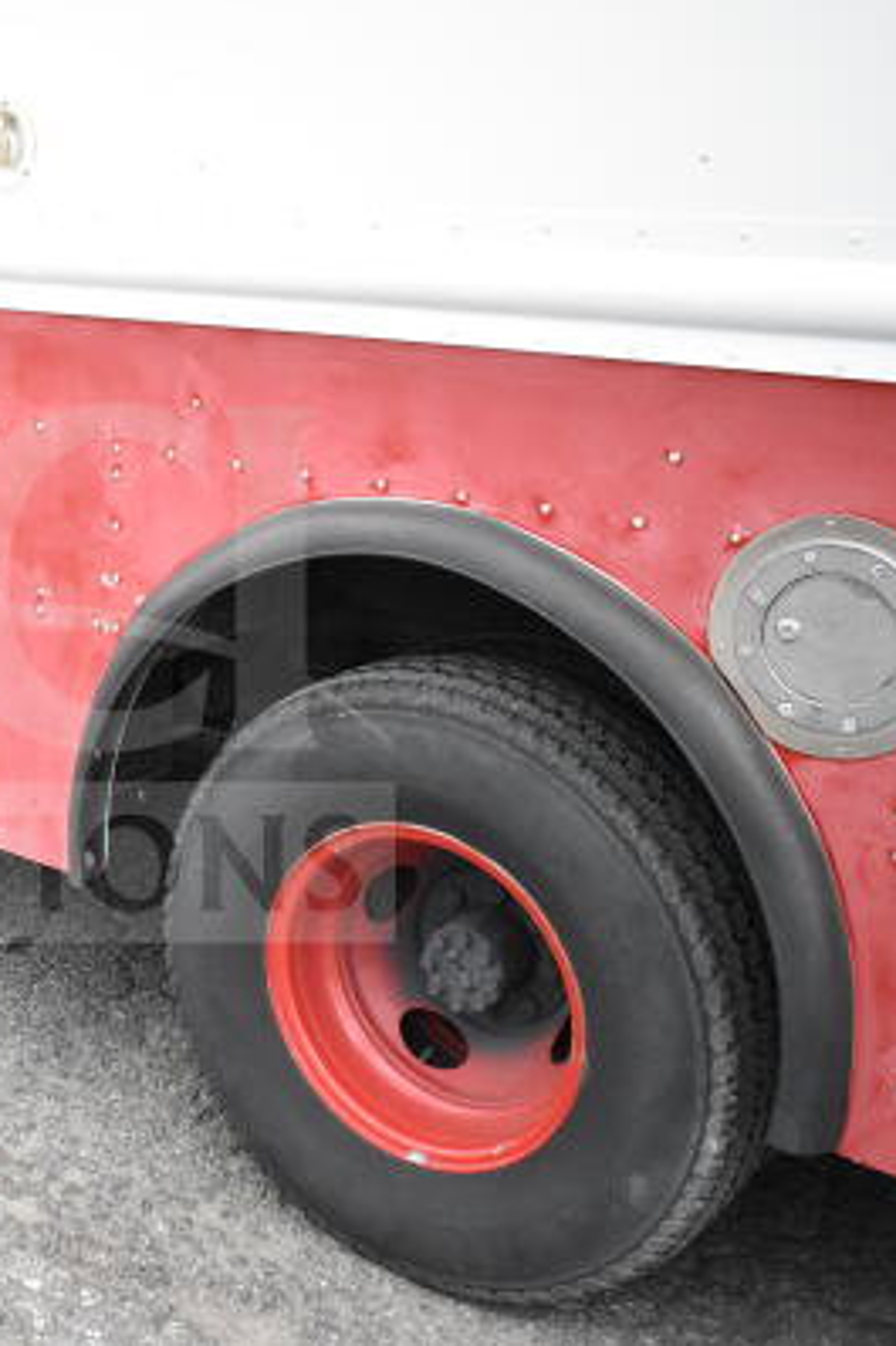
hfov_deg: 27.6
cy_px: 675
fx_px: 1719
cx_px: 14
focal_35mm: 46
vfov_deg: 42.8
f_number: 3.8
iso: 2800
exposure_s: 1/4000
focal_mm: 20
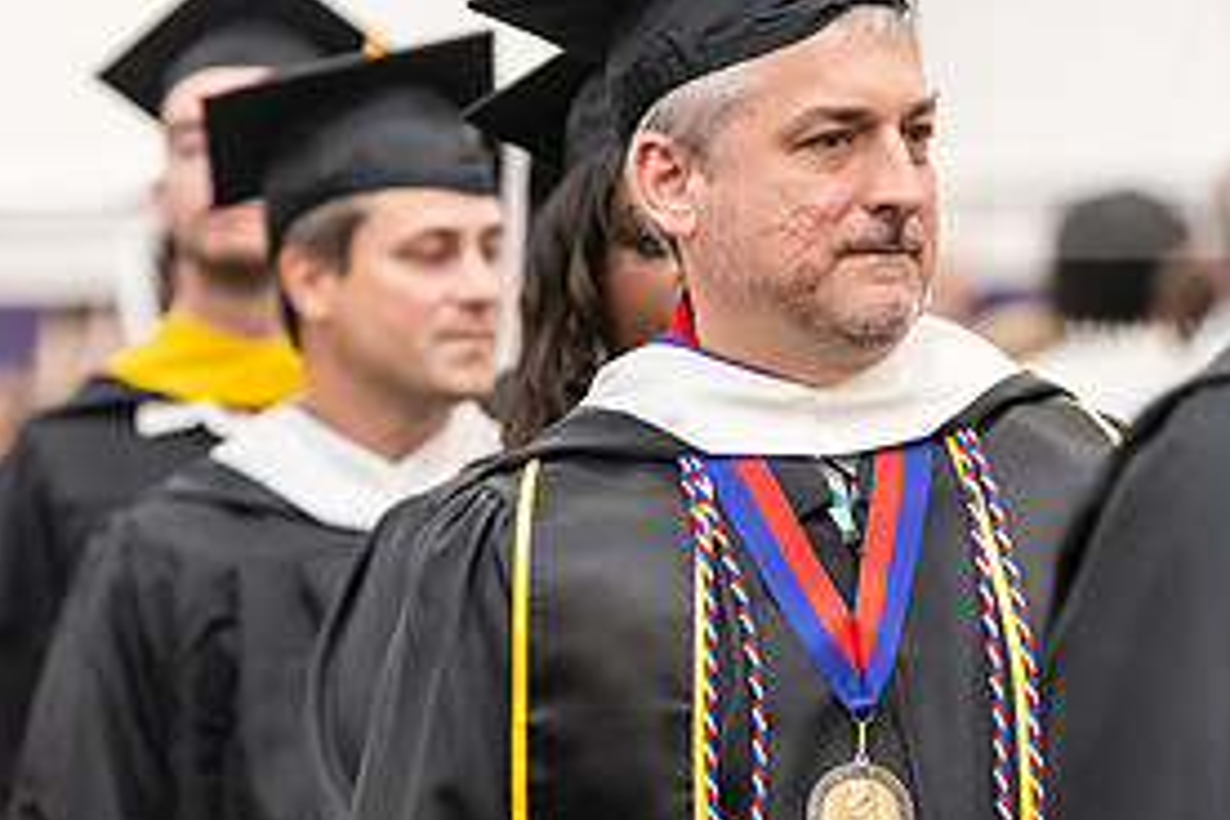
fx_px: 9703
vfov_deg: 4.8
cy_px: 426
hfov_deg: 7.2
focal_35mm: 284
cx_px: 860
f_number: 3.2
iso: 3200
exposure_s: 1/200
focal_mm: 135
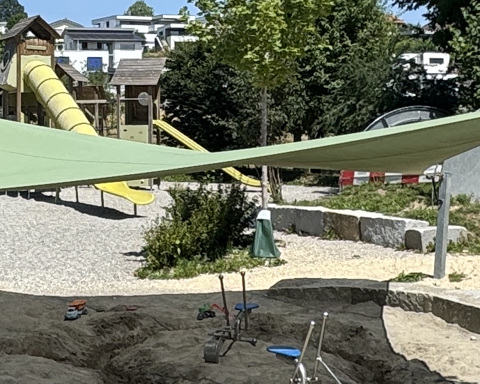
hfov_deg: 23.2
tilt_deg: +2.5
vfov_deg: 19.0
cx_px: 43
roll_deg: +0.4
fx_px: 1136
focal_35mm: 80
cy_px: 86
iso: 50
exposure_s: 1/2208
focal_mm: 2.22
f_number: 2.2
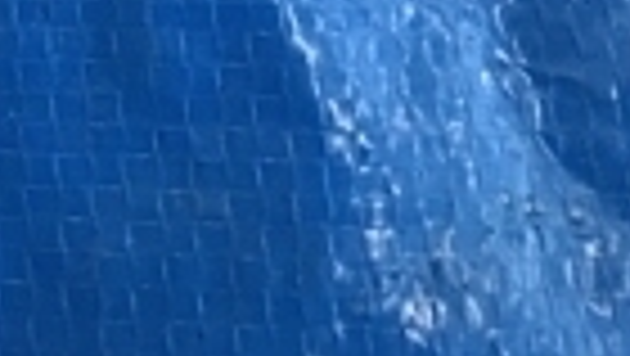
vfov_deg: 7.6
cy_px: -644
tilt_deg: -82.2
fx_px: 2407
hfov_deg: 12.5
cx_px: -752
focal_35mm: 144
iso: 40
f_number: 2.2
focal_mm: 4.15
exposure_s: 1/30
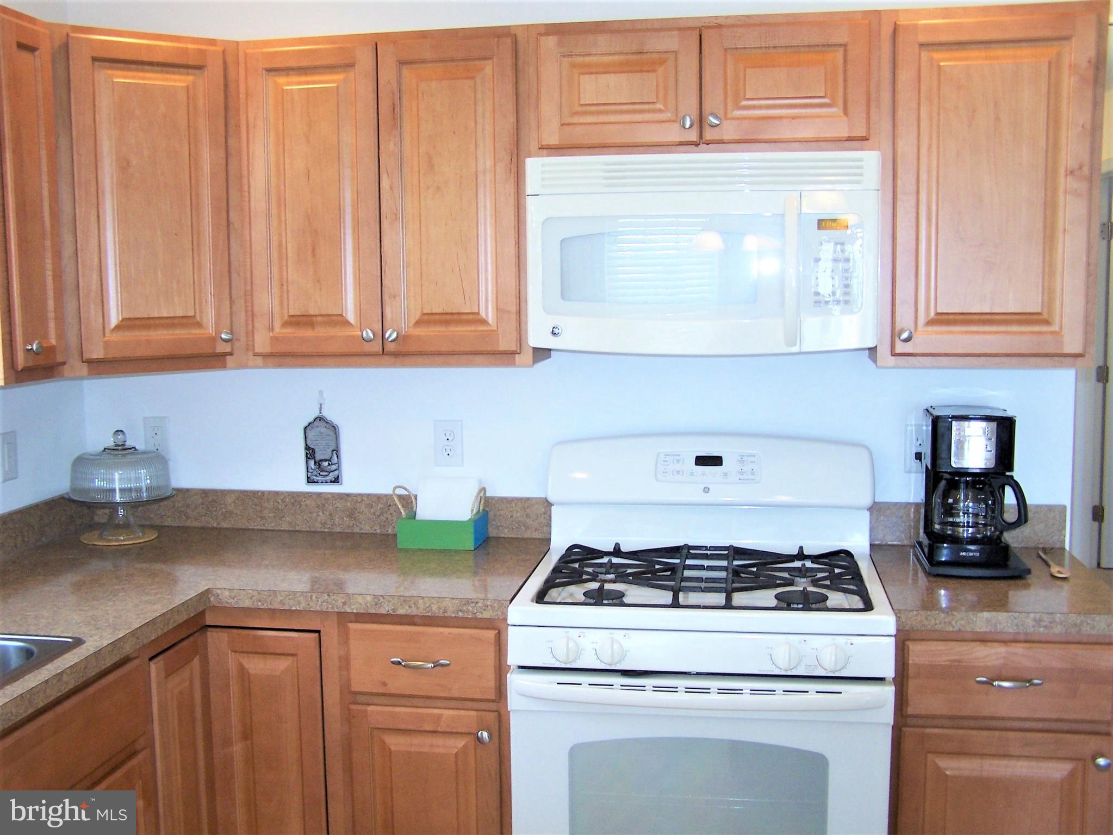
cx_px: 556
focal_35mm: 38
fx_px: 1222
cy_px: 418
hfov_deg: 49.0
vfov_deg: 37.7
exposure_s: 1/60
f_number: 2.8
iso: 140
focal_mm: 6.3
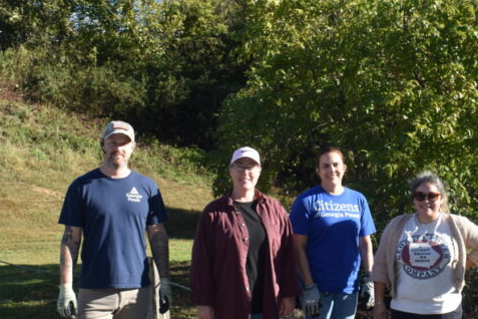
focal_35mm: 58
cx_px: 315
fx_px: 770
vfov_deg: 23.4
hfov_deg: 34.2
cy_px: 178
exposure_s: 1/200
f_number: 7.1
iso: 100
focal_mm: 18
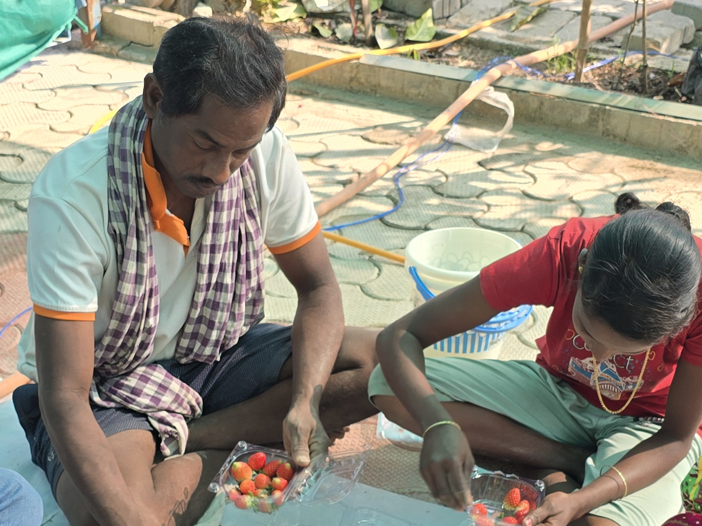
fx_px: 1278
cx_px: 343
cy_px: 455
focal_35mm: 63
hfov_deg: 30.7
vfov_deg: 22.8
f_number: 1.7
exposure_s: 1/180
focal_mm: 6.3
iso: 12
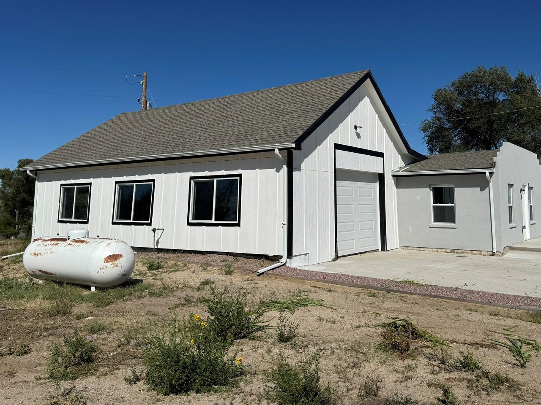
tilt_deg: +5.6
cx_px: 321
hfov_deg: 59.5
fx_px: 469
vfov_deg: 46.4
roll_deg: +0.0
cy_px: 154
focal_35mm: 30
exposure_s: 1/12346
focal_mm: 6.76
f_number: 1.78
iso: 80
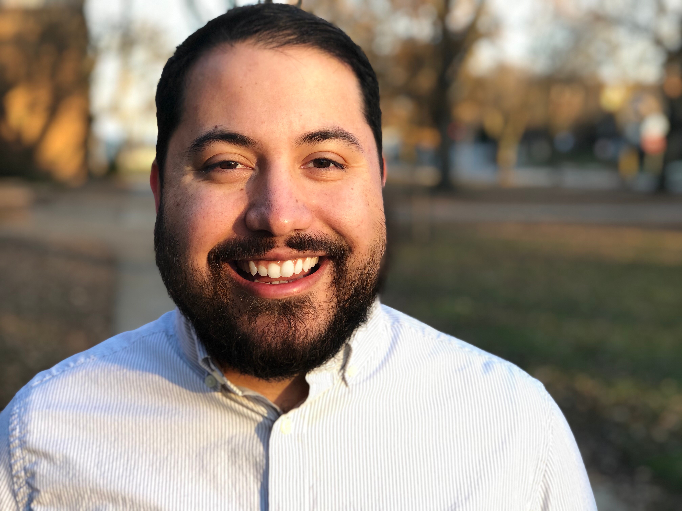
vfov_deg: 25.7
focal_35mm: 57
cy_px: 256
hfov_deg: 33.8
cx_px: 341
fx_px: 1123
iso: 25
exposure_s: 1/40
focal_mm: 6.6
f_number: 2.8
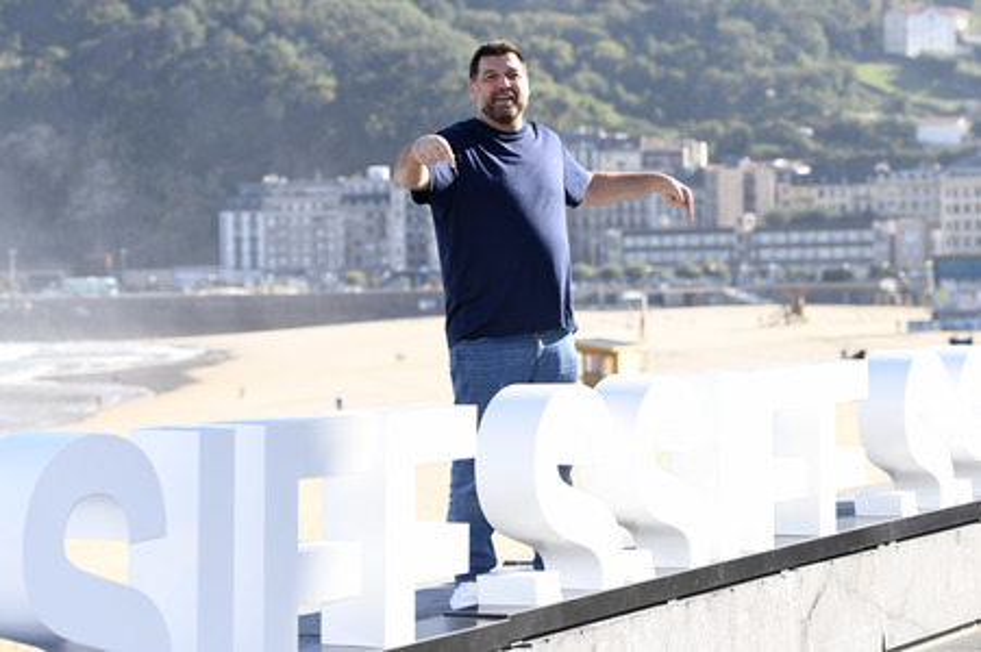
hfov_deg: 21.5
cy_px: 326
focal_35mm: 95
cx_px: 490
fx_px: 2587
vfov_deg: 14.4
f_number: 5
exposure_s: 1/2000
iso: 640
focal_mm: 95
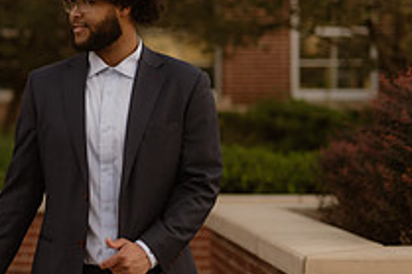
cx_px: 0
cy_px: 105
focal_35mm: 144
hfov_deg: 14.0
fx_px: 1647
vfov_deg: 9.5
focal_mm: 50
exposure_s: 1/320
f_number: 1.4
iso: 250
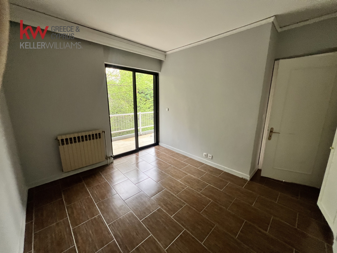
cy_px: 126
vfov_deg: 89.9
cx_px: 168
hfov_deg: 106.2
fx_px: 127
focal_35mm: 13
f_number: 1.8
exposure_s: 1/99
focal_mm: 1.57
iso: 200
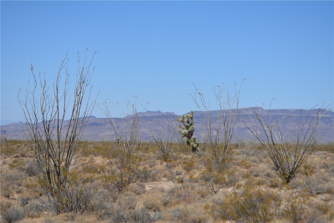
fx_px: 766
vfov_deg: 16.6
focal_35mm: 82
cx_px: 167
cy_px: 112
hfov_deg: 24.6
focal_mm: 55
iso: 400
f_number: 7.1
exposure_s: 1/2000
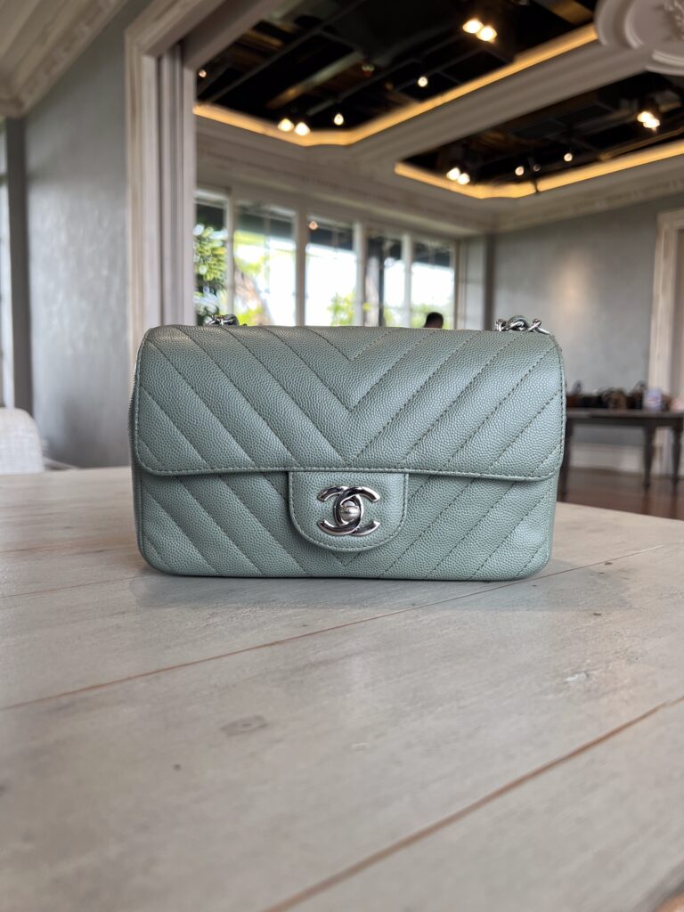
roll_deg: -1.2
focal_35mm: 26
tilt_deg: -4.3
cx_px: 342
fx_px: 685
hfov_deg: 53.1
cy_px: 456
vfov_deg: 67.3
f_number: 1.5
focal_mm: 5.7
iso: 50
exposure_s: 1/121
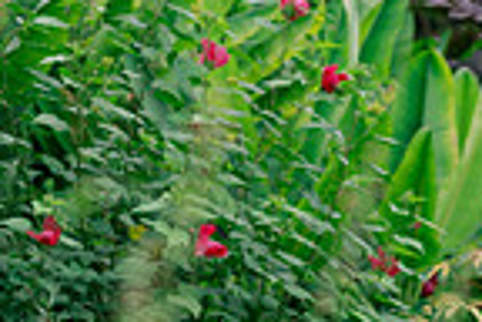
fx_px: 2691
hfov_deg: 10.2
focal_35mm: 201
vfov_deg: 6.8
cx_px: 161
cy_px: 436
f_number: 2
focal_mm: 50
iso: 160
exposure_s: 1/800
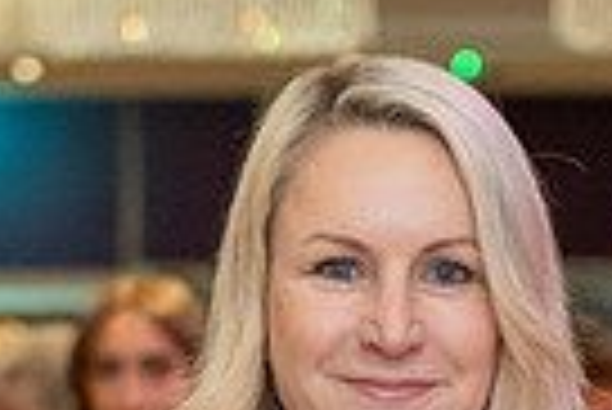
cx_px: 292
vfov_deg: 6.1
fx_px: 3778
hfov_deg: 9.3
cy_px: 610
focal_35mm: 222
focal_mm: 35
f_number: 2
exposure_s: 1/80
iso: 1250
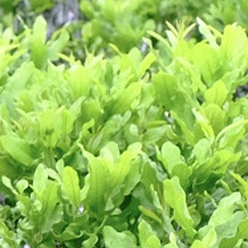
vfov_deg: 3.8
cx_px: -330
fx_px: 3745
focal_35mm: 462
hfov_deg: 3.7
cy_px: 290
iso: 1250
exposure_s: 1/125
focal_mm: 35
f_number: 5.6
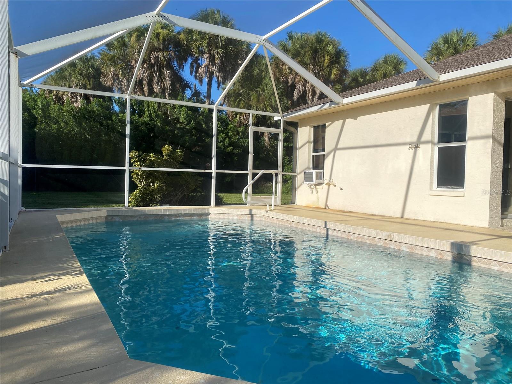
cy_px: 192
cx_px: 256
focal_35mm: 26
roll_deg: -1.3
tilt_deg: -1.4
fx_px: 385
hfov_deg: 67.3
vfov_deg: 53.1
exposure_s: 1/2141
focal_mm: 4.25
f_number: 1.8
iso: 32
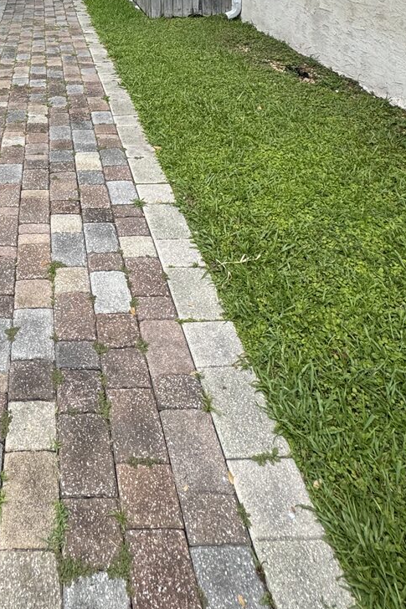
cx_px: 34
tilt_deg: -6.2
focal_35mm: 32
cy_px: -24
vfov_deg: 46.9
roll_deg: +2.9
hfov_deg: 38.1
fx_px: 542
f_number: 2.2
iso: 40
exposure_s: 1/779
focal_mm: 2.22
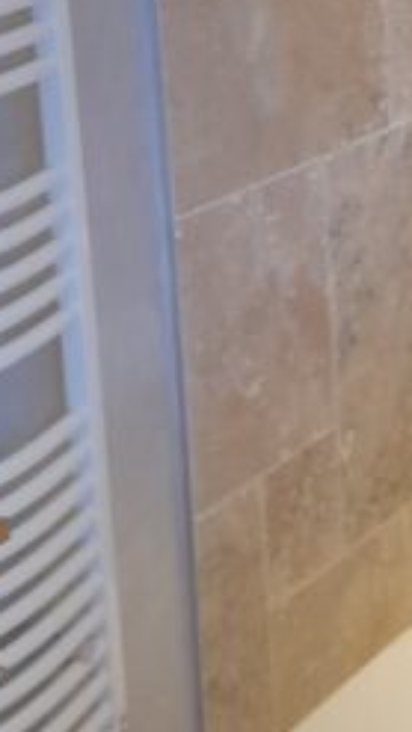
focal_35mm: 113
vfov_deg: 18.8
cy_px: 169
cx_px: 863
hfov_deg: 9.9
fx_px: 2194
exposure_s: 1/60
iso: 200
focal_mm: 4.6
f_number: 2
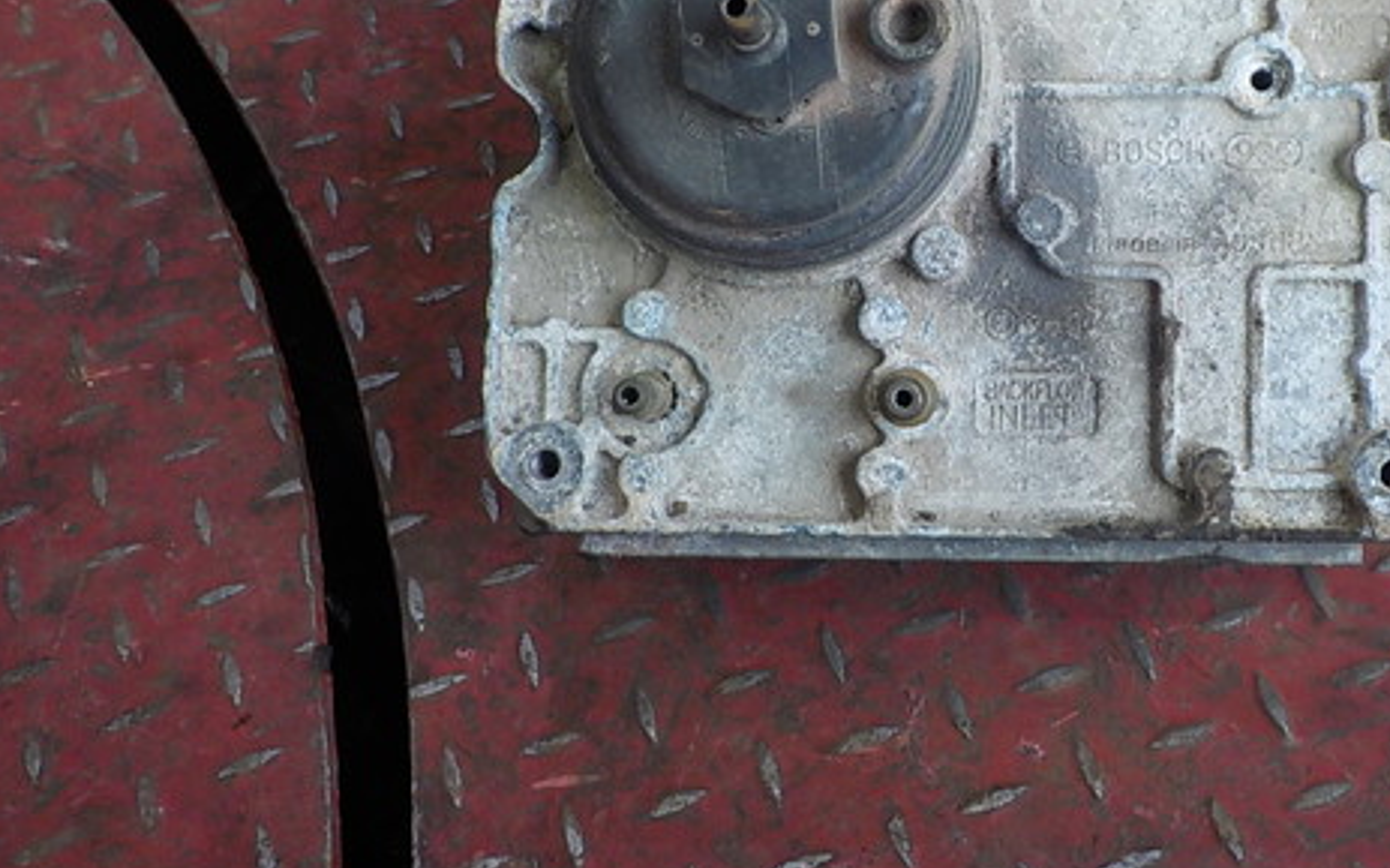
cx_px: 904
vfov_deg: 28.7
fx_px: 1666
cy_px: 213
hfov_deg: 44.7
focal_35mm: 44
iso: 160
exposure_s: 1/30
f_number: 3.3
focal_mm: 4.1
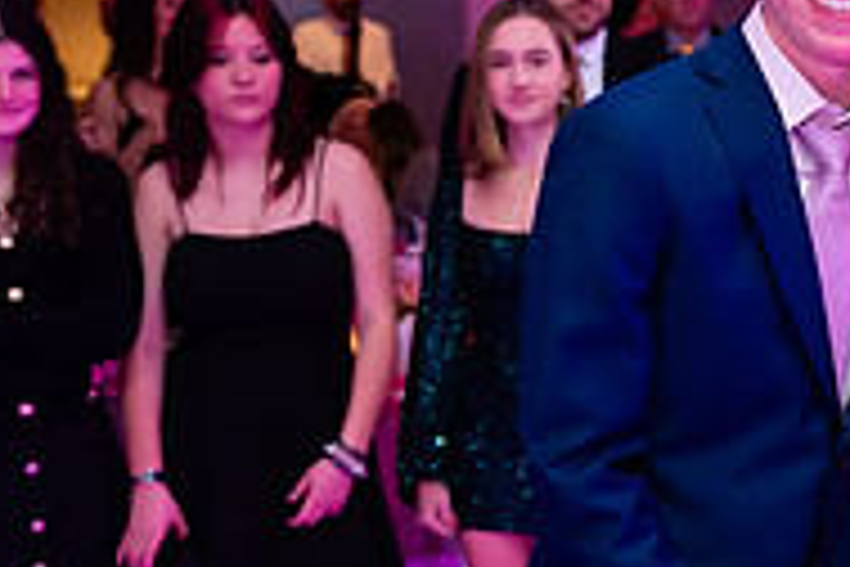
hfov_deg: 20.7
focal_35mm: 94
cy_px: 367
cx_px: 917
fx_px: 2219
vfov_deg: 14.5
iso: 1600
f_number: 3.2
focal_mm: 30
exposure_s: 1/160
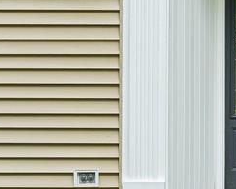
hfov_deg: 13.4
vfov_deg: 11.2
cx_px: 326
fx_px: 957
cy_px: 156
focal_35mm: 137
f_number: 9
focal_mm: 35
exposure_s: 1/40
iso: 125
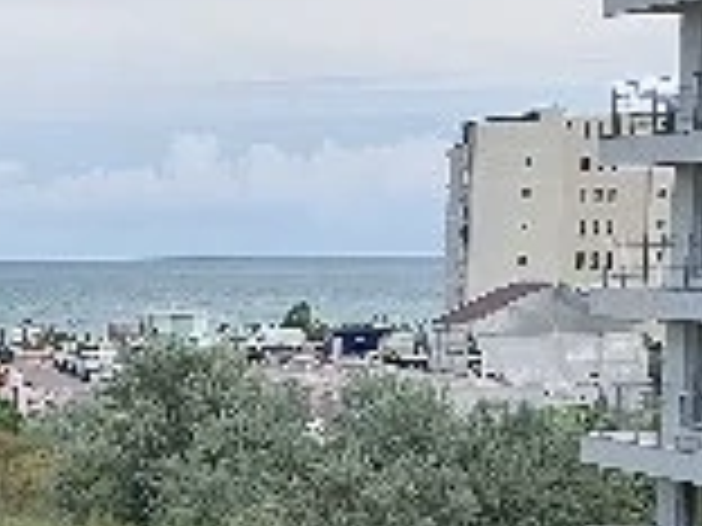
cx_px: -738
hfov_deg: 11.9
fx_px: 2981
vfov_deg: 9.9
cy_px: 679
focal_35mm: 147
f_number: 1.7
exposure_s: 1/833
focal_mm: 6.07
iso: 50
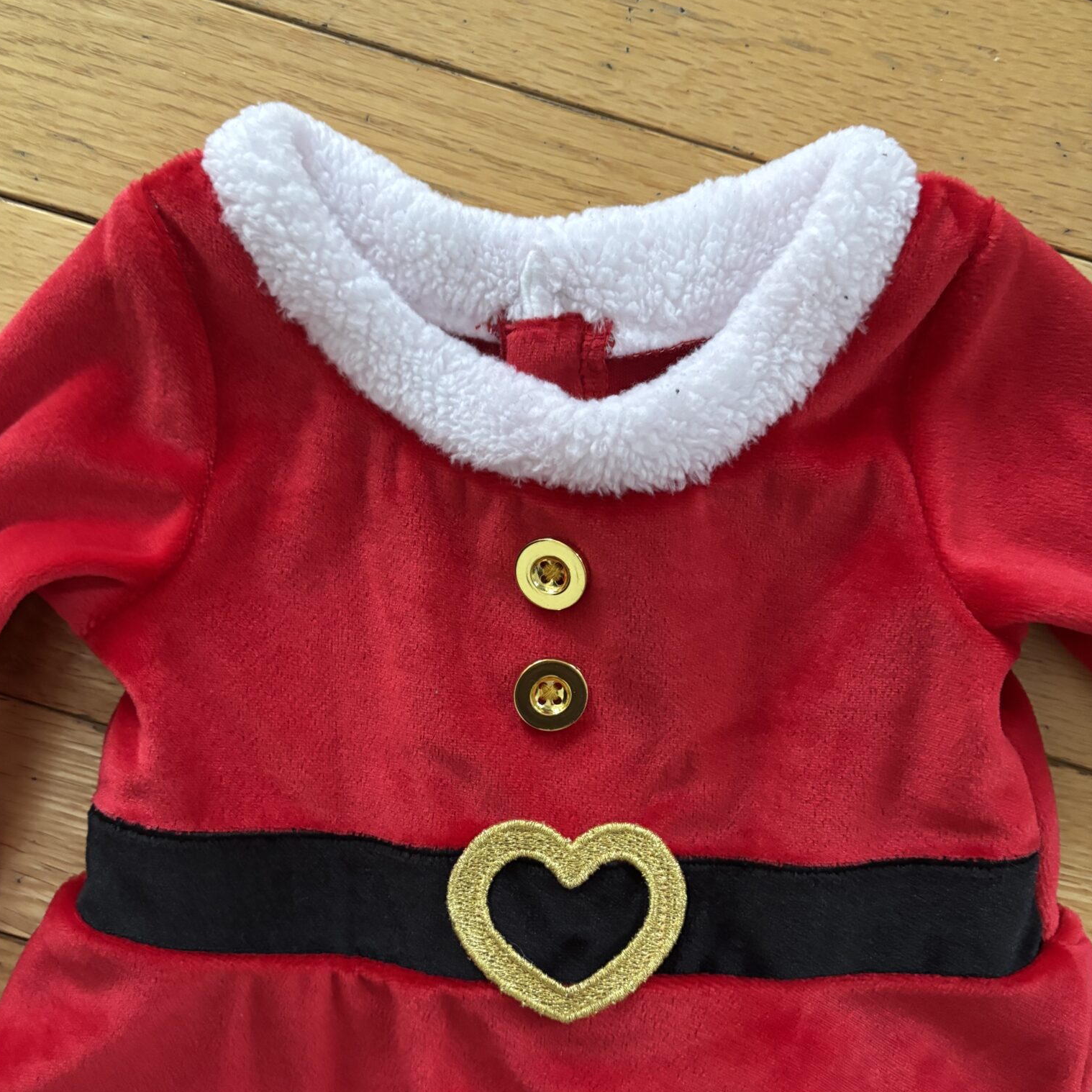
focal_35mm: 31
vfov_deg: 52.4
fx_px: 1106
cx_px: 543
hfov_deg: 52.5
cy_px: 606
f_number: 1.6
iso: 500
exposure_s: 1/60
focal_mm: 5.96
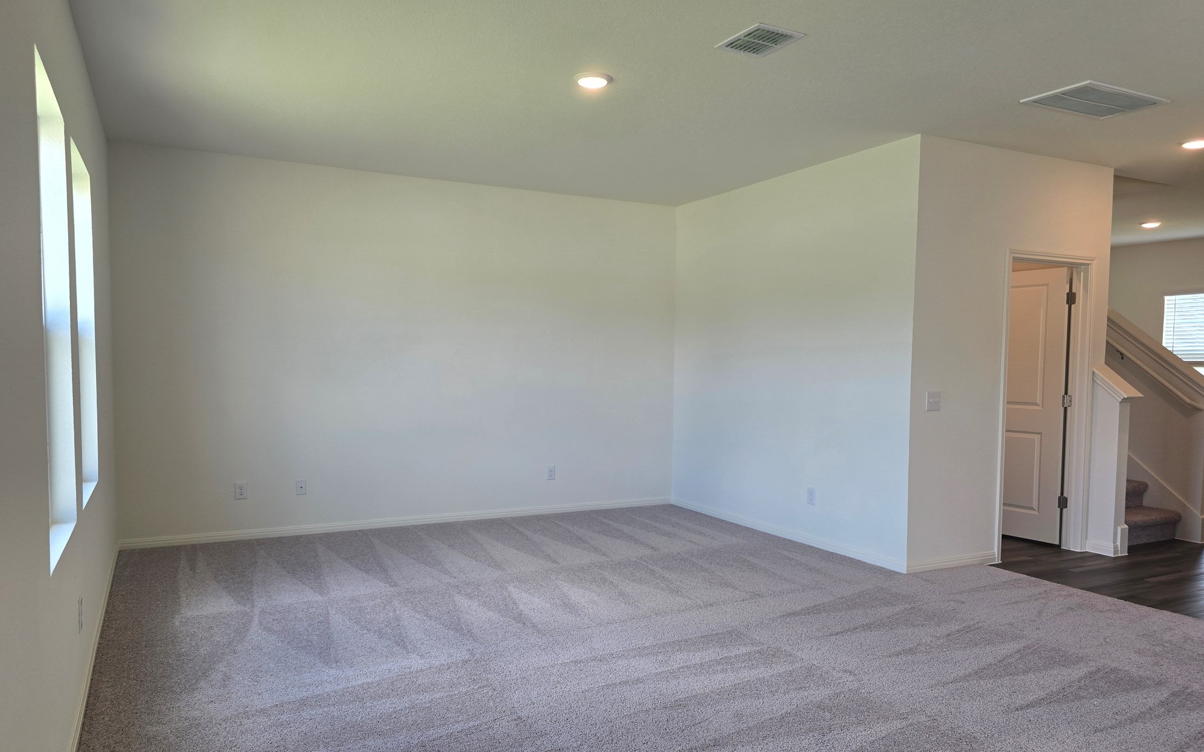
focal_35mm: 25
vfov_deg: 49.2
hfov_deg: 72.5
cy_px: 409
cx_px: 592
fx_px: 820
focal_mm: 6.3
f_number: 1.7
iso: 64
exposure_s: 1/120
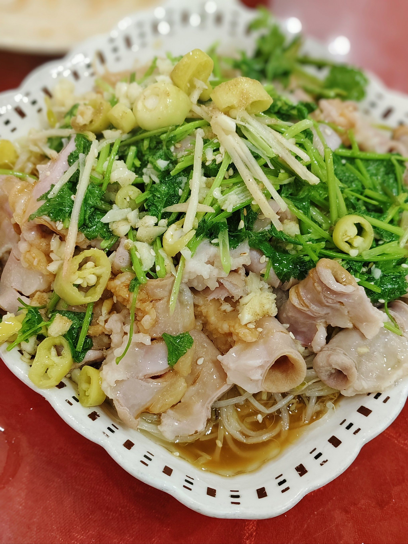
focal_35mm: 46
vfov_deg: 41.2
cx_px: 204
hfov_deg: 31.5
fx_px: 723
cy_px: 272
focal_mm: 5.56
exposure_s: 1/100
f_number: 4
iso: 1248
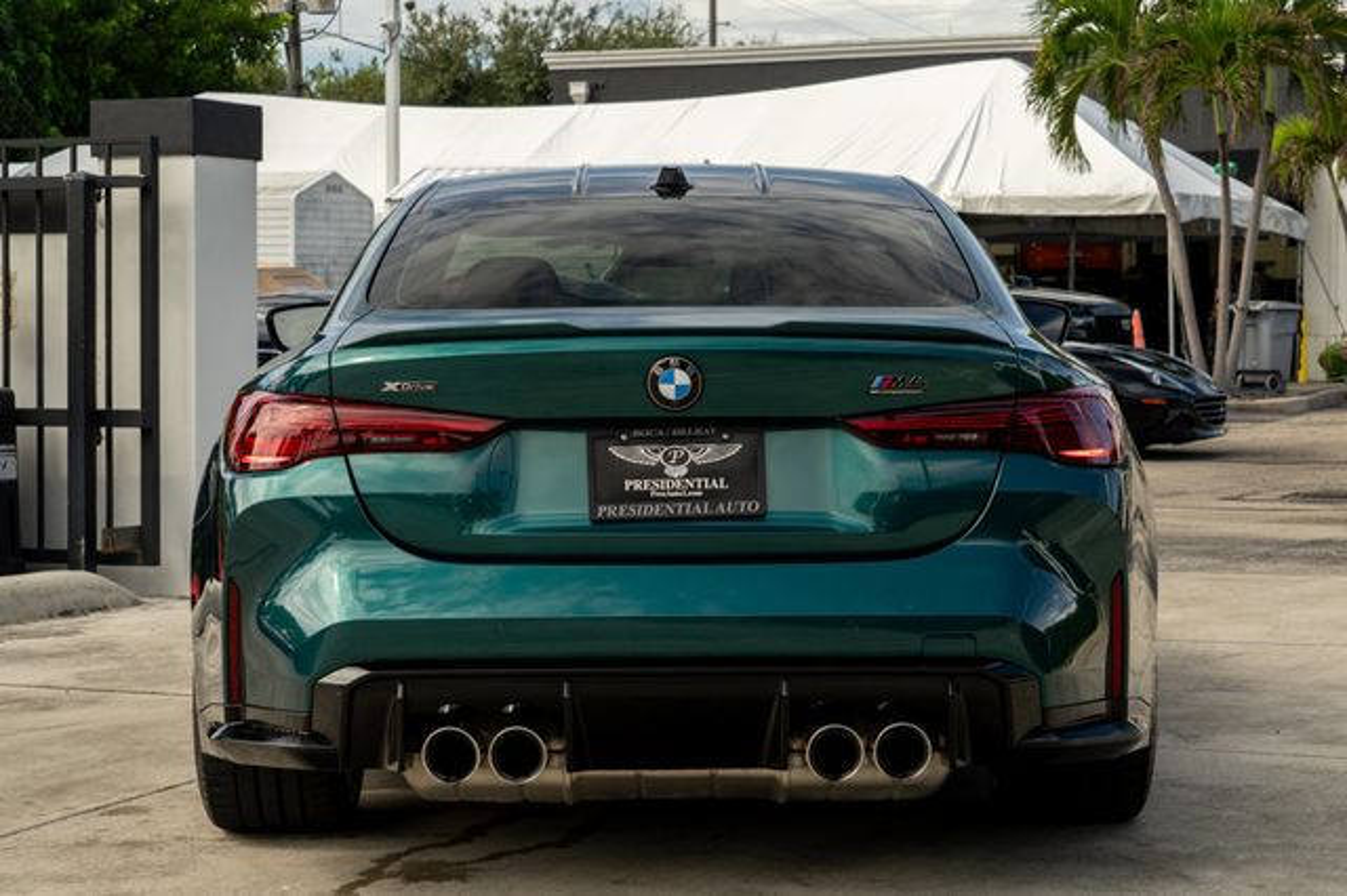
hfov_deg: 25.4
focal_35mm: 80
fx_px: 2985
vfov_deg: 17.1
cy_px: 427
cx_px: 674
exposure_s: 1/100
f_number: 8
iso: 200
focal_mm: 59
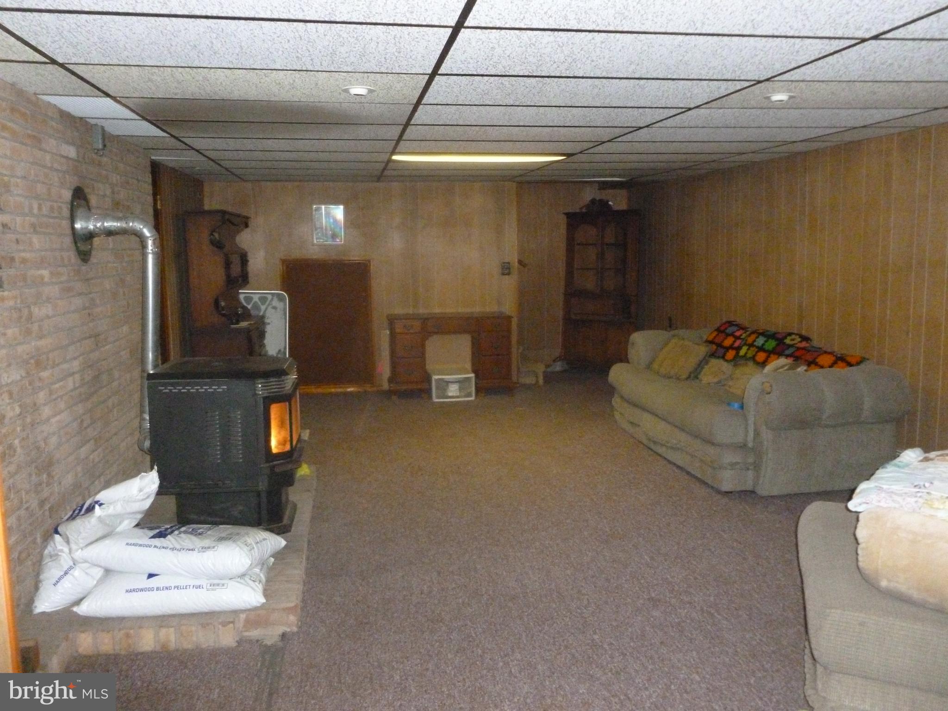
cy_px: 356
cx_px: 474
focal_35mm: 28
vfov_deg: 49.7
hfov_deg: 63.4
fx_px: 767
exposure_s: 1/60
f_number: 3.3
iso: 1000
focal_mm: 5
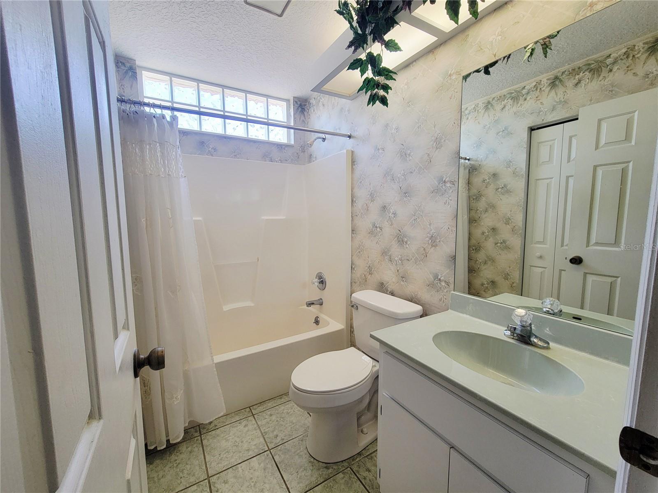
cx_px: 329
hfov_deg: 106.2
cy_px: 246
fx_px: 247
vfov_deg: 89.9
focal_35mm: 13
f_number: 2.2
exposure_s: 1/60.2
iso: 100
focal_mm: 2.2
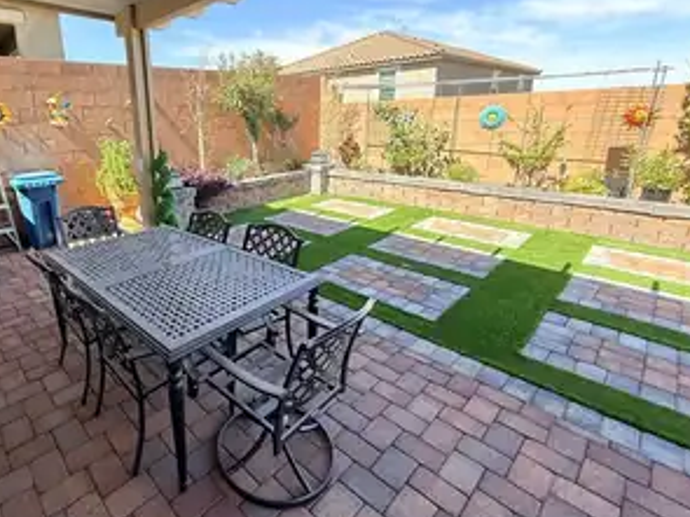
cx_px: 236
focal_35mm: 19
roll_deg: +1.9
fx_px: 379
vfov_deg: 68.1
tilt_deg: -14.3
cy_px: 211
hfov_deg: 82.1
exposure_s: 1/251
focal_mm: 2.22
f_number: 2.2
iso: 64
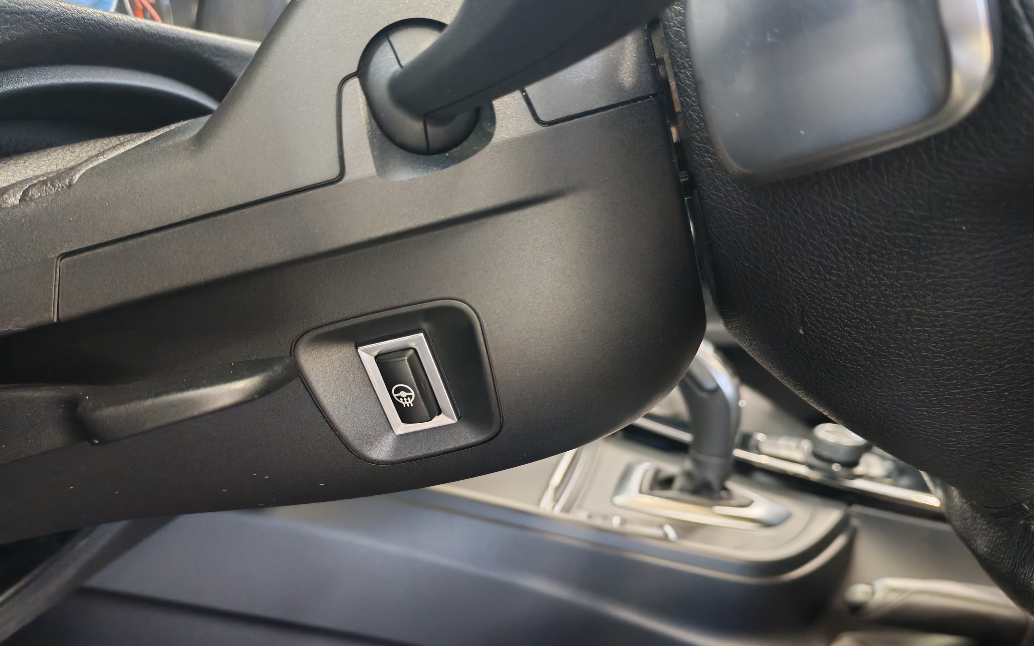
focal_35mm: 33
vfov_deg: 38.2
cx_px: 515
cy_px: 370
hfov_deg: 58.1
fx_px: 930
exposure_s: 1/33
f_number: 1.9
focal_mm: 6.12
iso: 2500
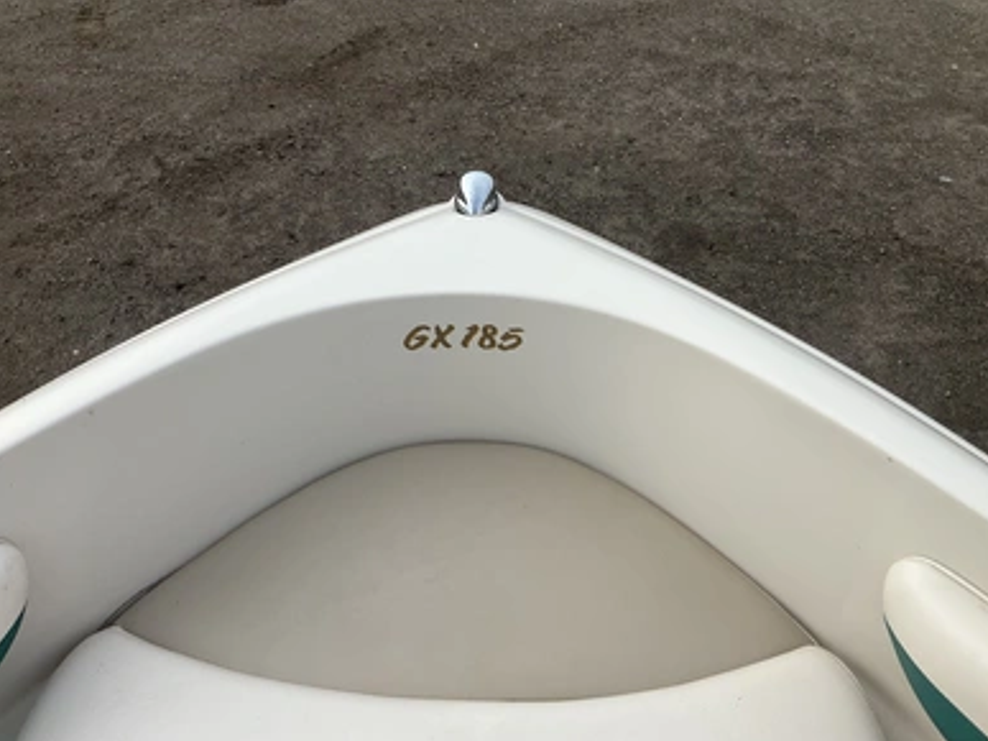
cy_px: 360
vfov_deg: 46.8
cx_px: 505
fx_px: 856
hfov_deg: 60.0
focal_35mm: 30
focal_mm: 3
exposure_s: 1/1577
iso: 25
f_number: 1.8
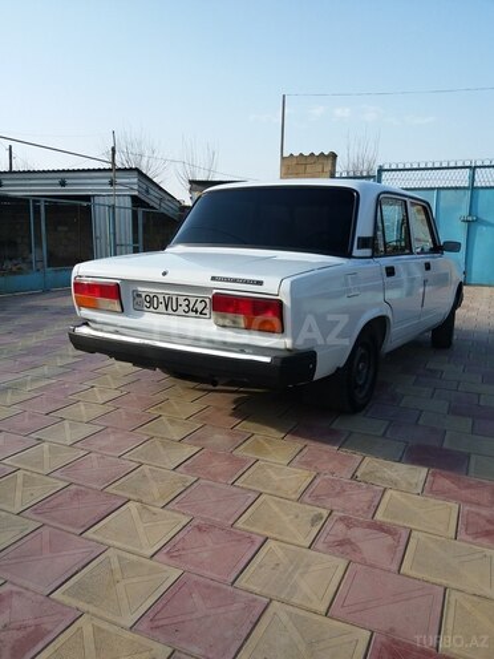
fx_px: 514
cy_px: 330
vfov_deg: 65.3
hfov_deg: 51.4
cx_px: 247
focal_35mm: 27
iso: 40
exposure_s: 1/783
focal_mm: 3.7
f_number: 1.9
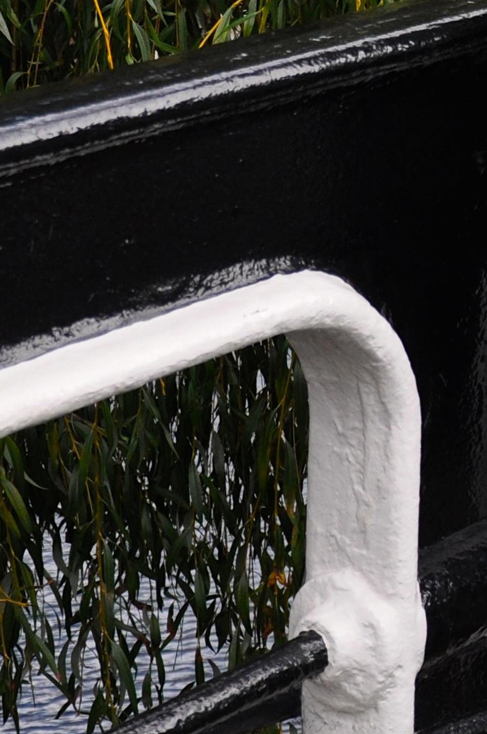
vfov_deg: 15.0
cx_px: 593
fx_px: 2743
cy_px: 19
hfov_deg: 10.0
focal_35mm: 135
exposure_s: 1/1000
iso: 400
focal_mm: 25
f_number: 4
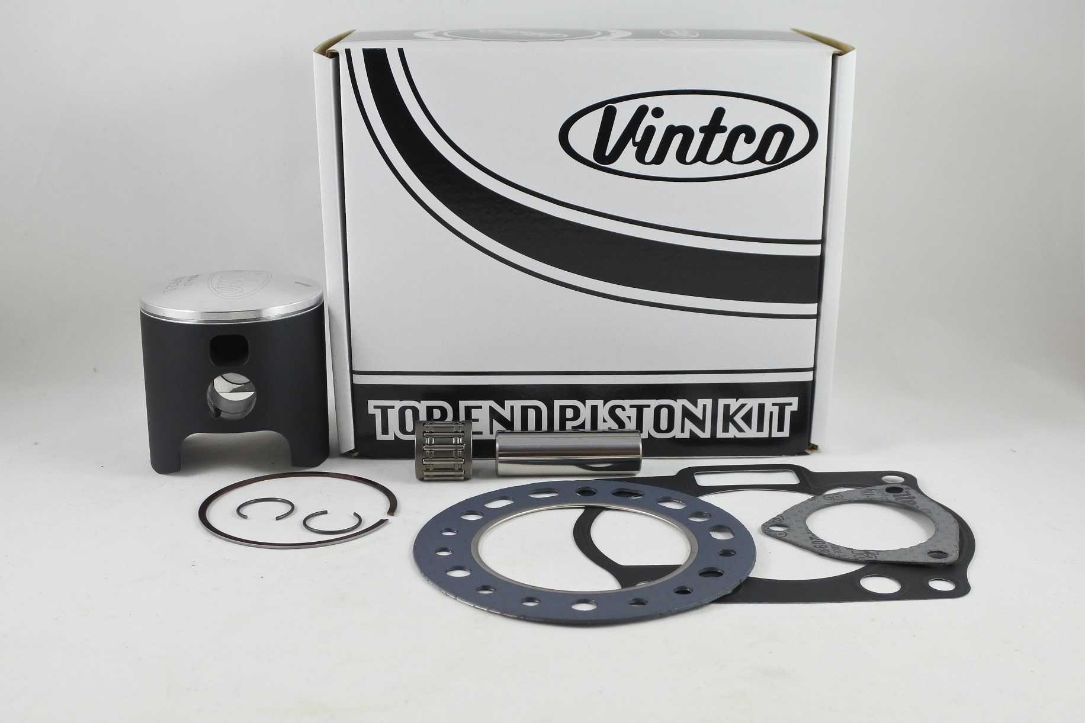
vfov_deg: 41.1
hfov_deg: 58.7
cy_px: 362
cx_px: 542
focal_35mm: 32
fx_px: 964
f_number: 3.8
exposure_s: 1/160
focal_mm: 12.1
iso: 400
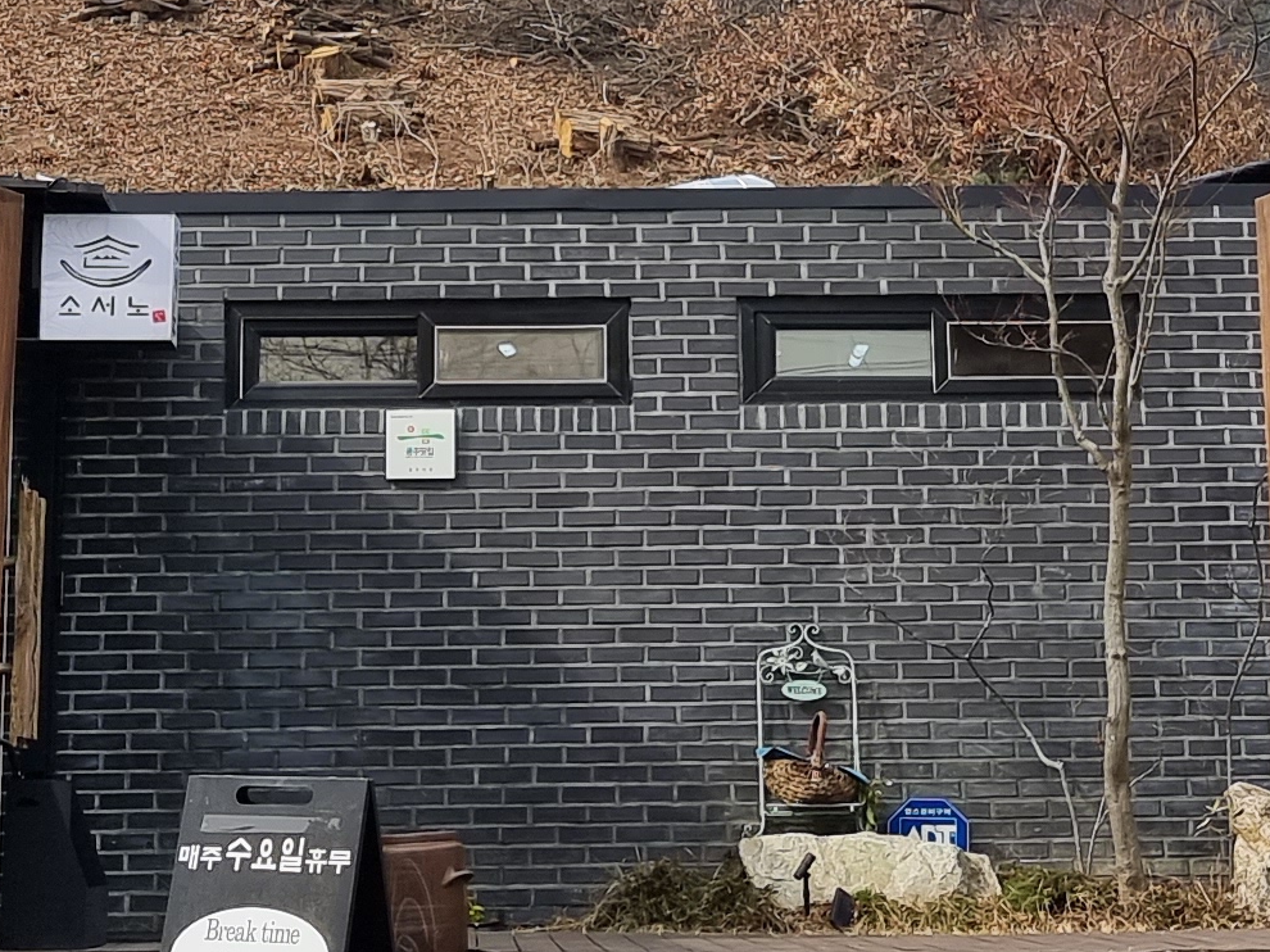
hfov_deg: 20.2
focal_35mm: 97
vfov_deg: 14.9
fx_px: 3558
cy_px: -35
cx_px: 620
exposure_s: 1/1224
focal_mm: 6.7
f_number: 1.8
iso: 50
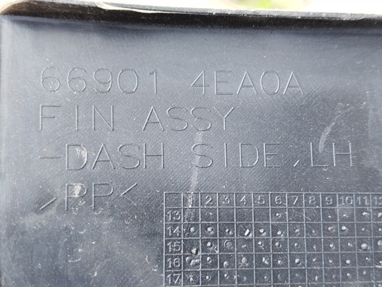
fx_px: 530
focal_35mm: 48
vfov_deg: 30.3
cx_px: 191
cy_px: 144
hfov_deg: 39.7
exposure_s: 1/50
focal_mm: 5.31
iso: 250
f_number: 1.7
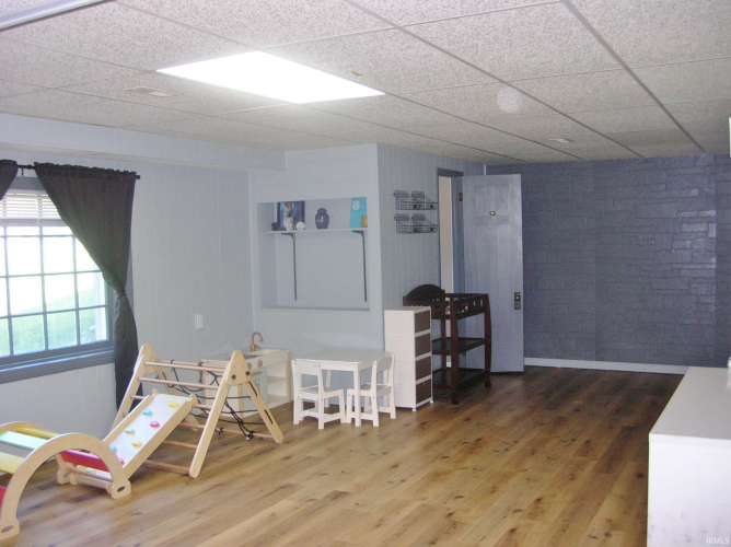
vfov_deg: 39.6
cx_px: 366
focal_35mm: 36
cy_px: 274
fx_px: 760
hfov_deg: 51.4
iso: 99
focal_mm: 6
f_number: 2.7
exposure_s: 1/60.1
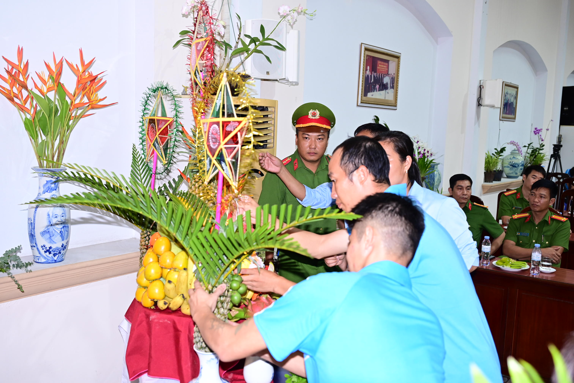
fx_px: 542
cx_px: 287
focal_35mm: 34
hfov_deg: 55.8
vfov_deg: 38.9
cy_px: 192
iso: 1600
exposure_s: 1/125
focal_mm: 34
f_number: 4
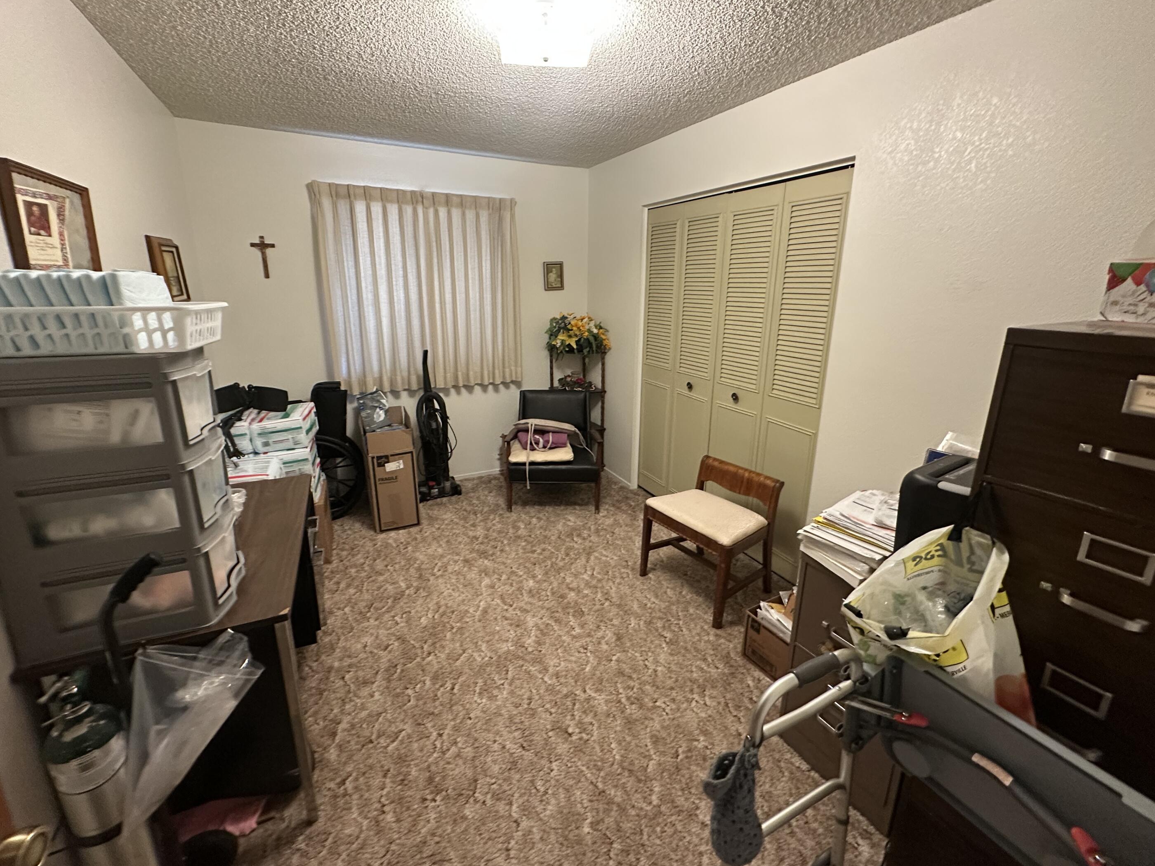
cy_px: 407
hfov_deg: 98.2
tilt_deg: -14.3
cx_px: 573
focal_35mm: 15
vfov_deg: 81.7
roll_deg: -0.3
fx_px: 500
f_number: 2.2
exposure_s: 1/60
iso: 500
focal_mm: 2.22
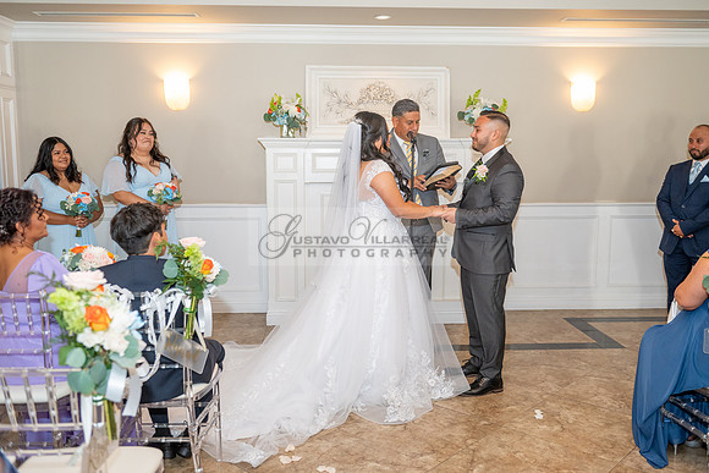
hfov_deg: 58.7
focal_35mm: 32
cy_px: 236
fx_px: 630
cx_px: 354
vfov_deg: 41.1
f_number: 3.5
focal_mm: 32
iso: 1250
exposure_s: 1/200
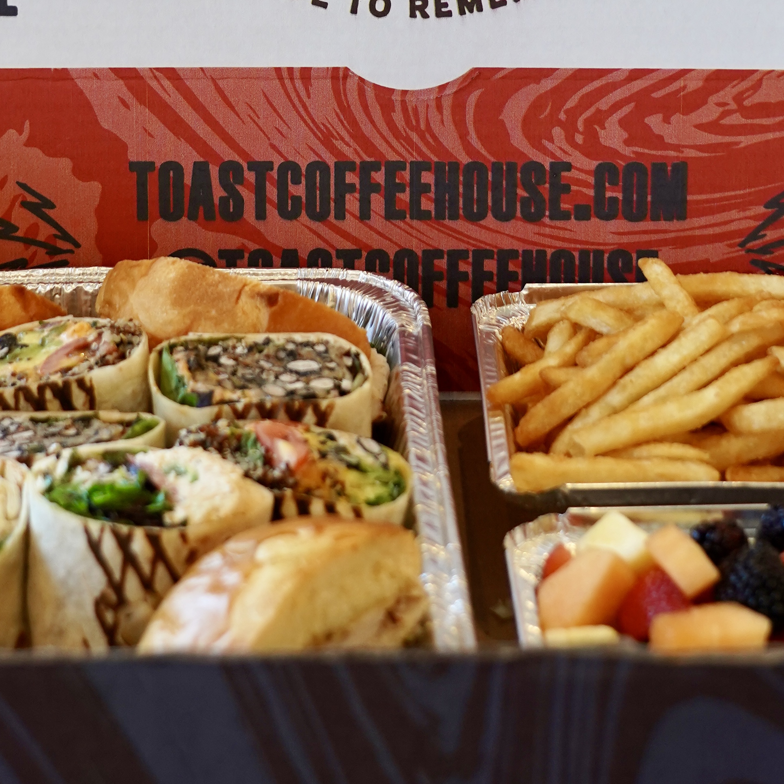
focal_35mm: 87
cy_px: -11
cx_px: 411
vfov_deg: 19.3
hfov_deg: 19.9
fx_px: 2229
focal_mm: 33
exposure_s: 1/60
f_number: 4
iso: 1000
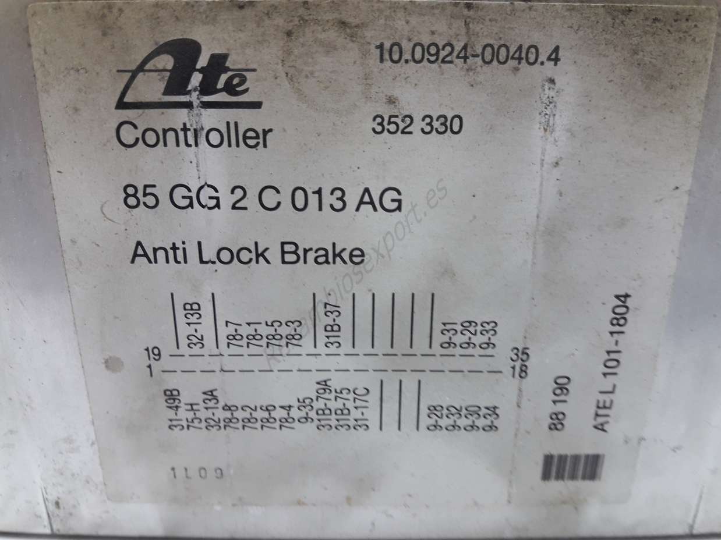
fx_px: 583
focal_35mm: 28
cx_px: 360
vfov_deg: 49.7
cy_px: 270
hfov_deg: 63.5
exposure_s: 1/50
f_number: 1.9
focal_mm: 3.7
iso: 64
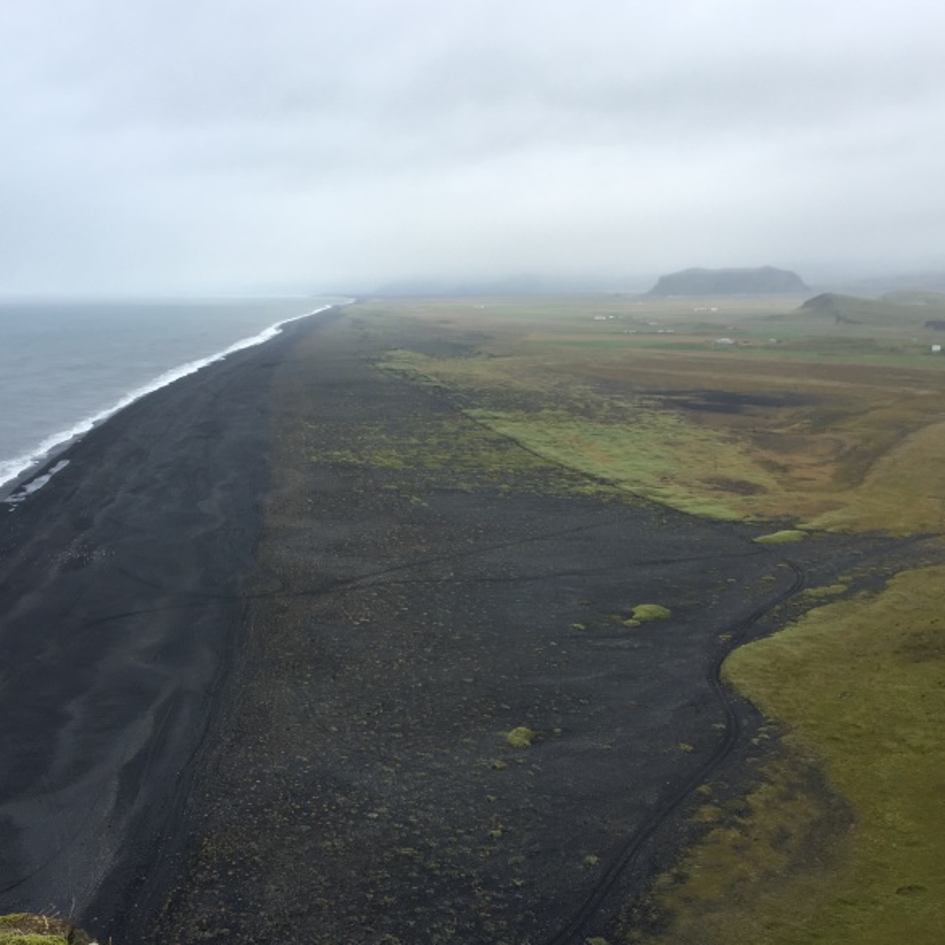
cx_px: 419
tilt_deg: -9.9
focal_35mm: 35
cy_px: 463
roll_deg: +0.2
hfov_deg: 47.1
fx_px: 1081
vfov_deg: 47.2
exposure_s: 1/641
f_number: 2.2
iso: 25
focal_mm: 4.15
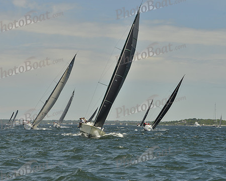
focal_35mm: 140
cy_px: 86
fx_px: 937
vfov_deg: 11.0
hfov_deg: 13.8
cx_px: 90
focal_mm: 116
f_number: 9
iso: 280
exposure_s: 1/1600
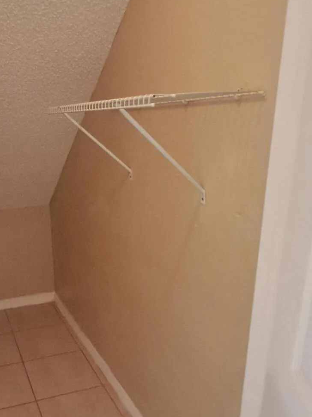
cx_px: 57
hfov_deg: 40.9
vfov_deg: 54.8
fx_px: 397
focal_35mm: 33
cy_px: 259
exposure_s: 1/25
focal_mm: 1.64
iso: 250
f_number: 2.2
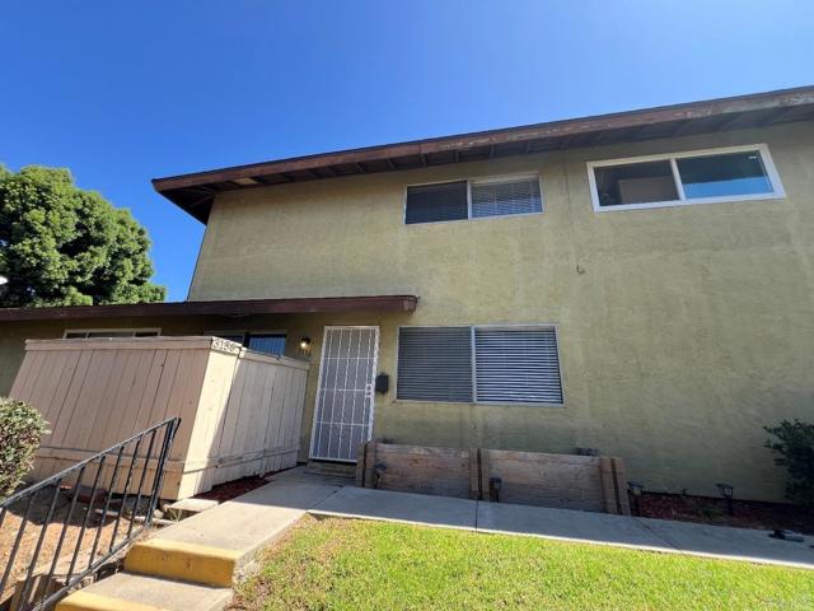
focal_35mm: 13
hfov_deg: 106.2
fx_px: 306
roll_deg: -2.3
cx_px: 407
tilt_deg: +17.8
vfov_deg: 89.9
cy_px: 306
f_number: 1.8
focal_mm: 1.57
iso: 32
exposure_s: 1/318
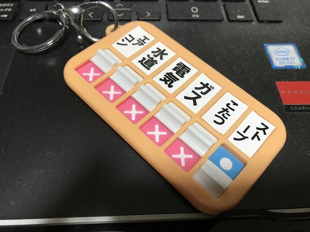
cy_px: 116
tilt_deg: -47.3
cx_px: 155
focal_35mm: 28
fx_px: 251
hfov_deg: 63.4
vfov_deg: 49.7
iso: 32
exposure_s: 1/24
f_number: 1.8
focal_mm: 3.99
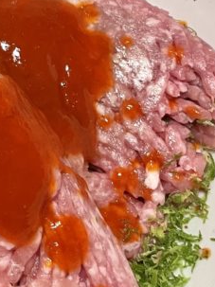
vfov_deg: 21.9
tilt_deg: -68.0
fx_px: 729
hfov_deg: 15.7
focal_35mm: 88
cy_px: 52
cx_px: -89
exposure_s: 1/60
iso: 125
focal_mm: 4.2
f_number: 1.6
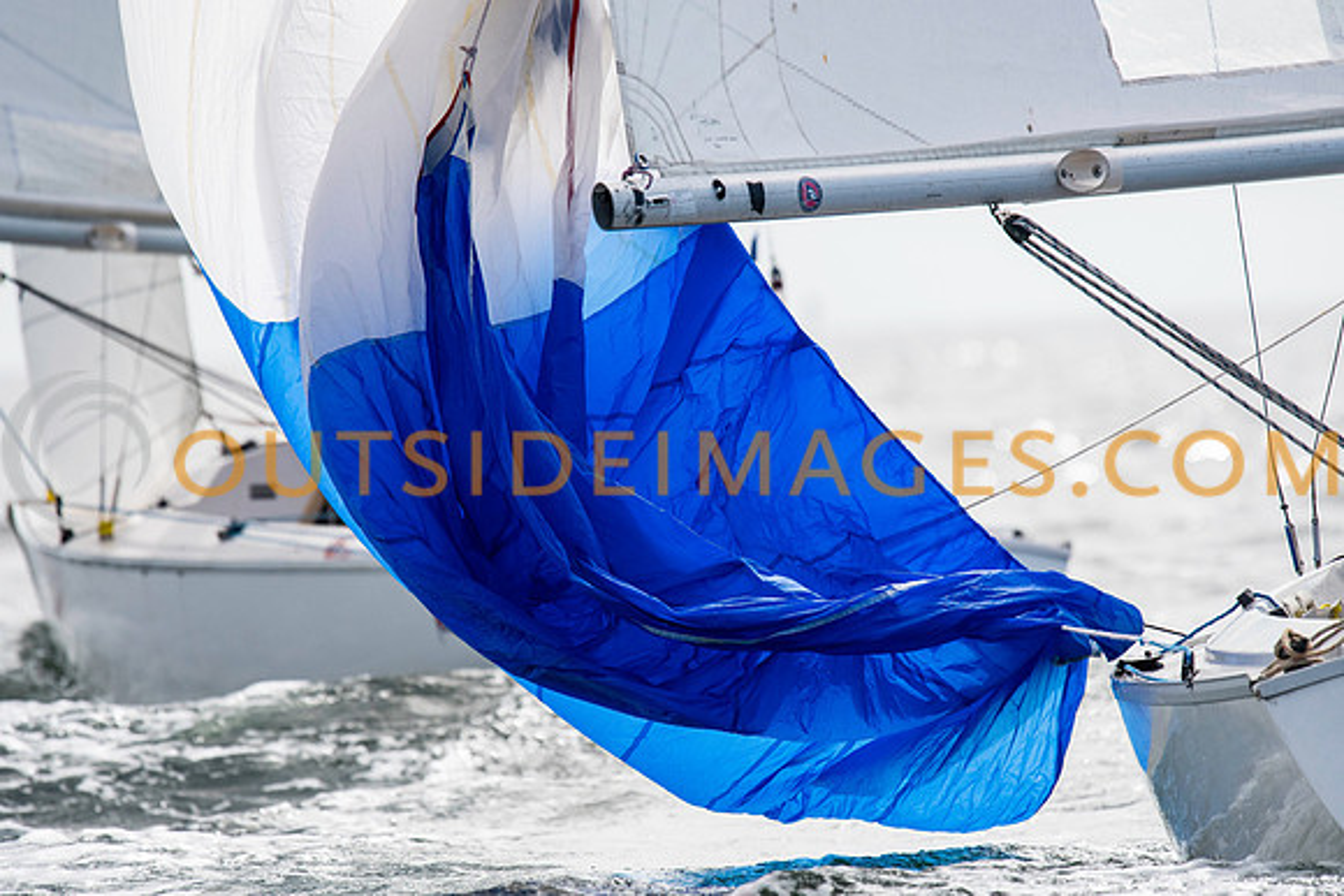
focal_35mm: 450
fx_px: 16803
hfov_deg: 4.6
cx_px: 672
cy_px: 448
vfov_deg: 3.1
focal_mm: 300
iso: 320
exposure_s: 1/5000
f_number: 5
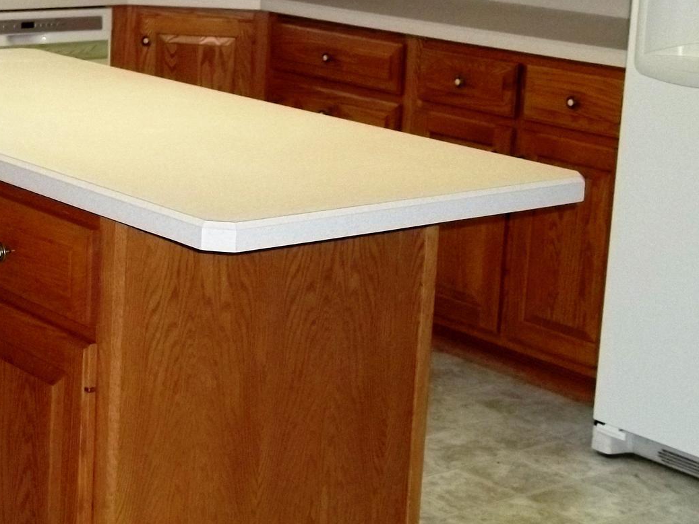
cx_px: 13
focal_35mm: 77
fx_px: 1555
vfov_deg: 19.1
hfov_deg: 24.3
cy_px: 159
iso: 250
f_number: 3.2
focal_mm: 7.1
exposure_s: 1/40
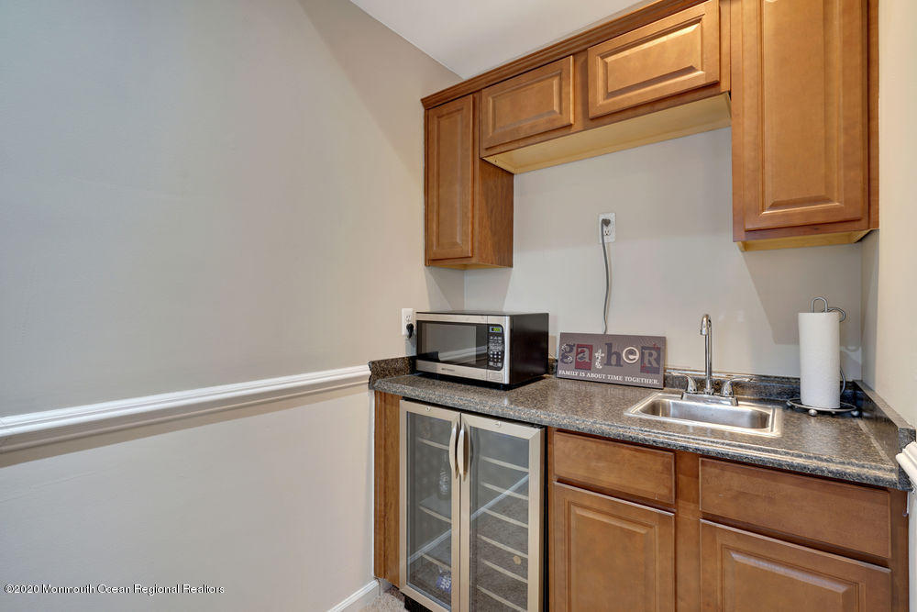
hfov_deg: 96.7
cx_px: 458
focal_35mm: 16
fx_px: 408
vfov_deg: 73.8
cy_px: 306
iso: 200
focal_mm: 16
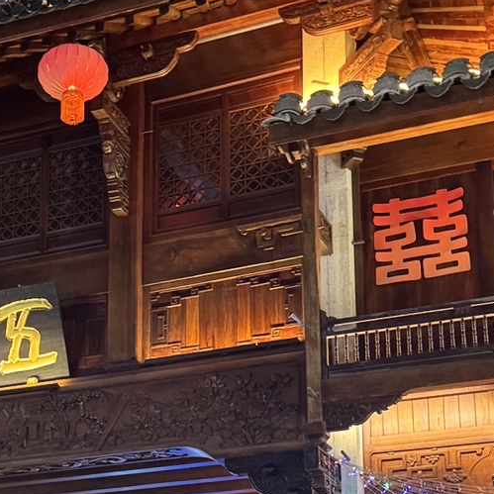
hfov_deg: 20.2
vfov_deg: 19.9
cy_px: 474
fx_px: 1372
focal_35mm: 85
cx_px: 103
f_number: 1.78
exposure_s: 1/50
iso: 500
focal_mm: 6.76
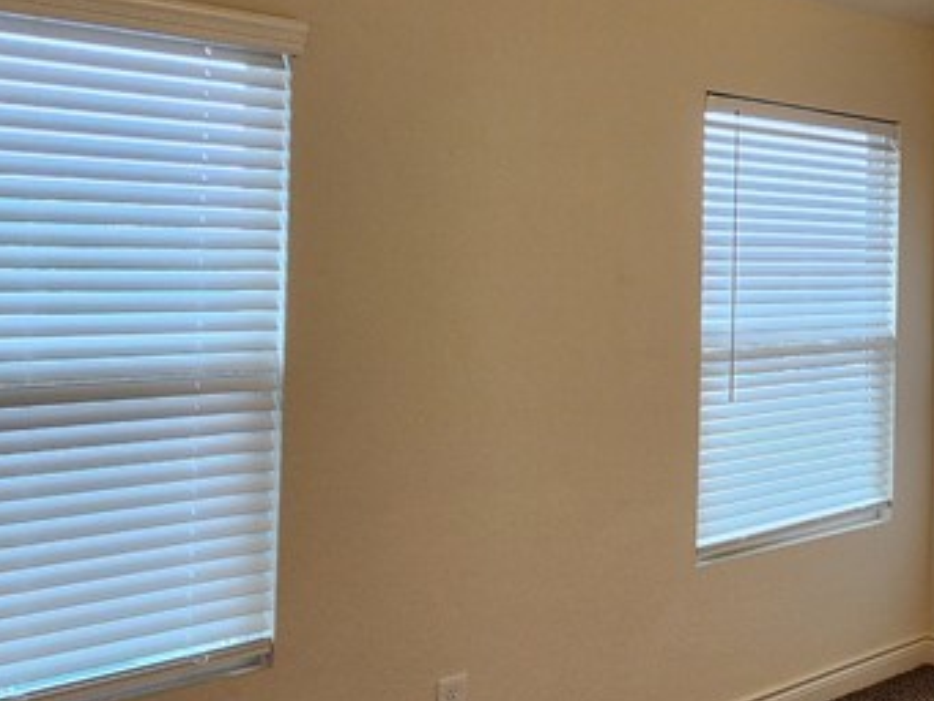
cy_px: 274
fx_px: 1053
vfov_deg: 36.7
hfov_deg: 39.5
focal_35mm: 39
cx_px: 1019
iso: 160
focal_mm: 2.2
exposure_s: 1/60
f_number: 2.2
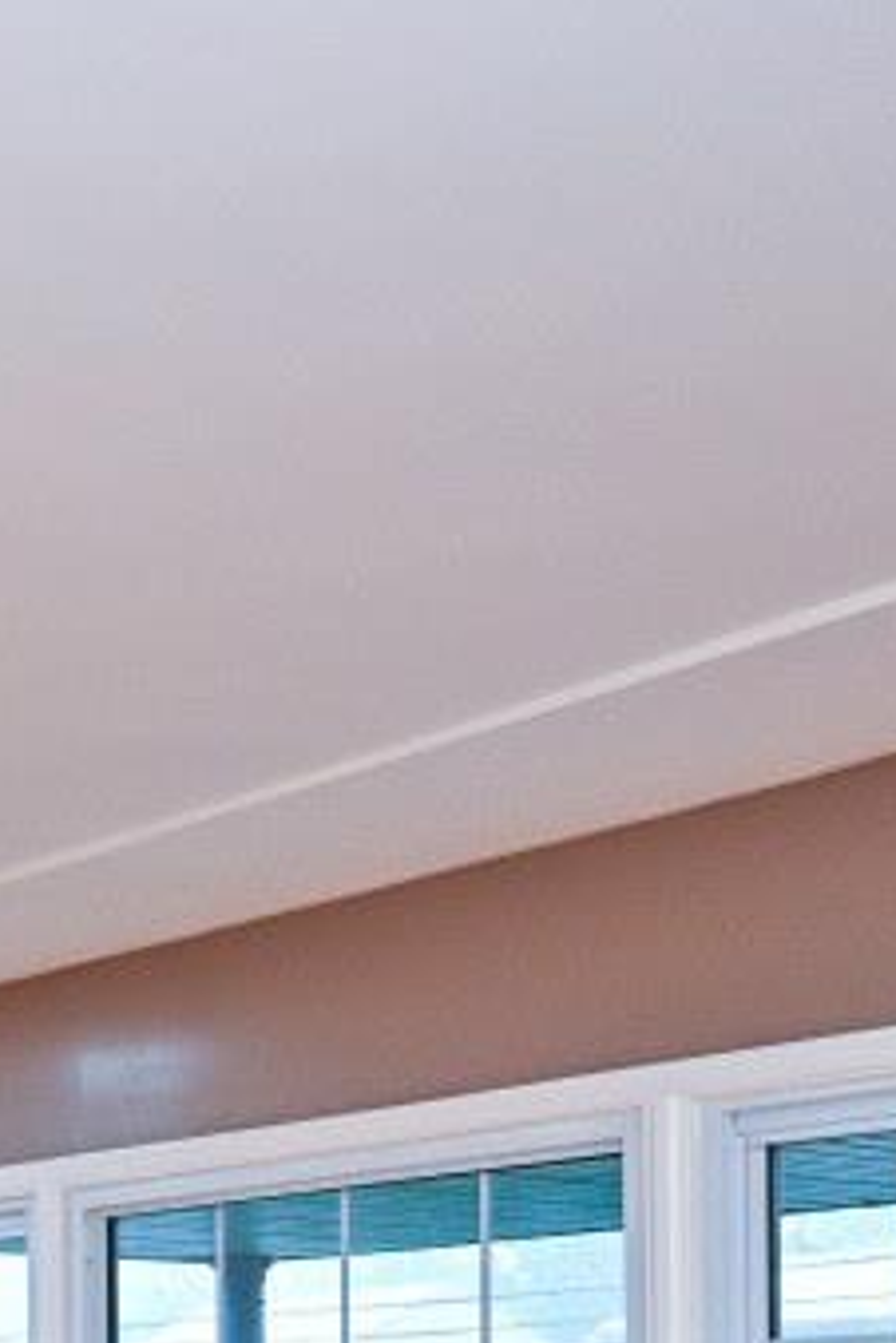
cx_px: -365
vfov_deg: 29.5
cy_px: 1438
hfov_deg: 19.6
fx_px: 2314
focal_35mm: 62
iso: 800
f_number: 4
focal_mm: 14
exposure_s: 1/60
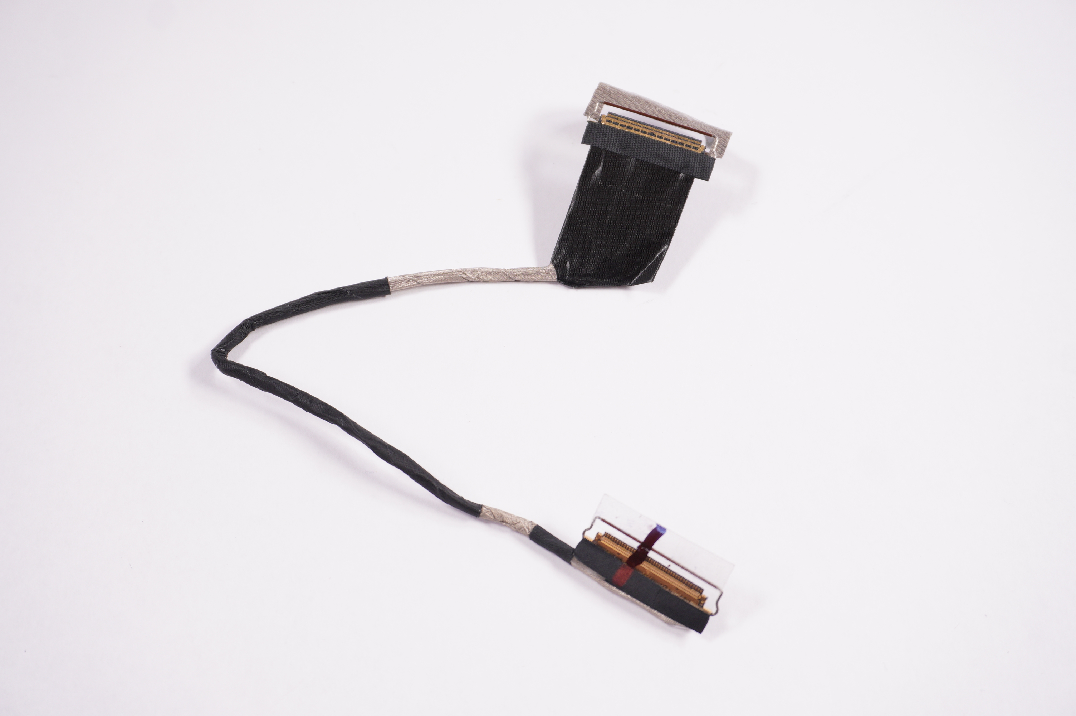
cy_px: 358
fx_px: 1209
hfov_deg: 48.0
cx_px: 538
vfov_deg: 33.0
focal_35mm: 40
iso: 320
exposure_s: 1/250
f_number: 5.6
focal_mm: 27
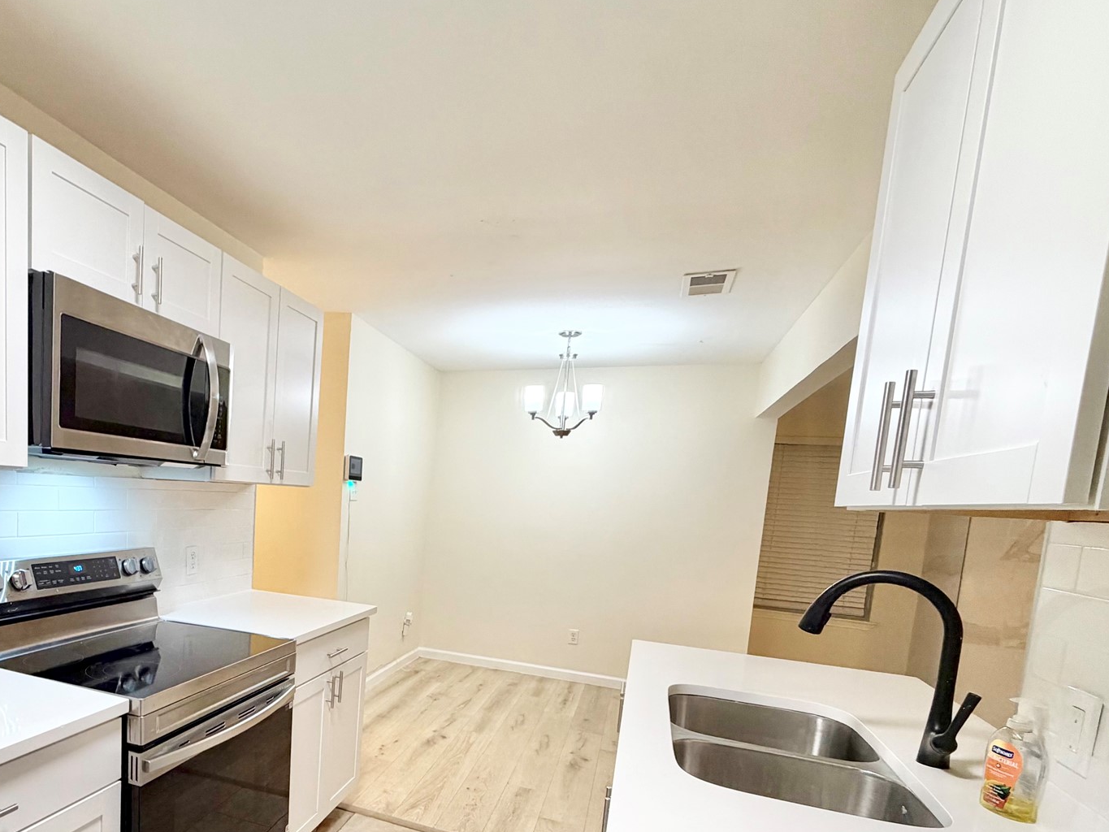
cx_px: 327
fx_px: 673
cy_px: 568
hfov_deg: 75.2
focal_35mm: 21
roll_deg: -3.1
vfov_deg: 61.6
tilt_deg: -6.3
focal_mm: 2.22
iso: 320
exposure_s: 1/120
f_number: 2.2
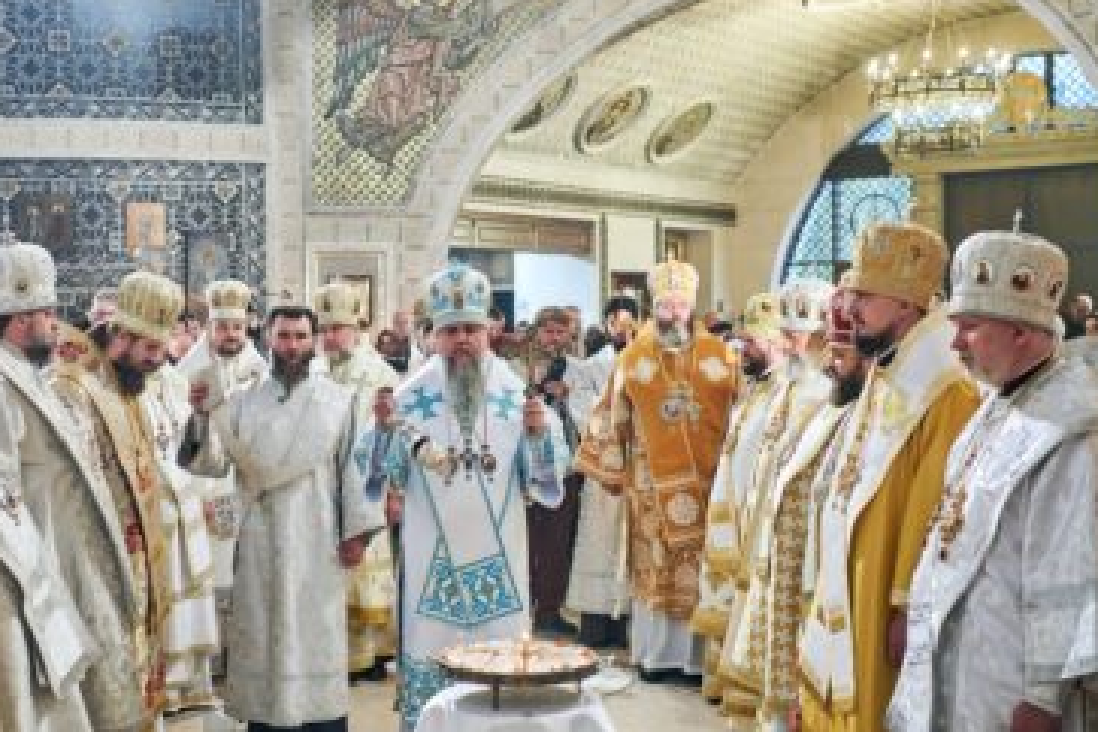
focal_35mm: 52
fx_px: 1586
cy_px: 327
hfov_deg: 38.1
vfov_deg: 26.0
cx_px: 460
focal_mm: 42
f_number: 3.2
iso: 3200
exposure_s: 1/160
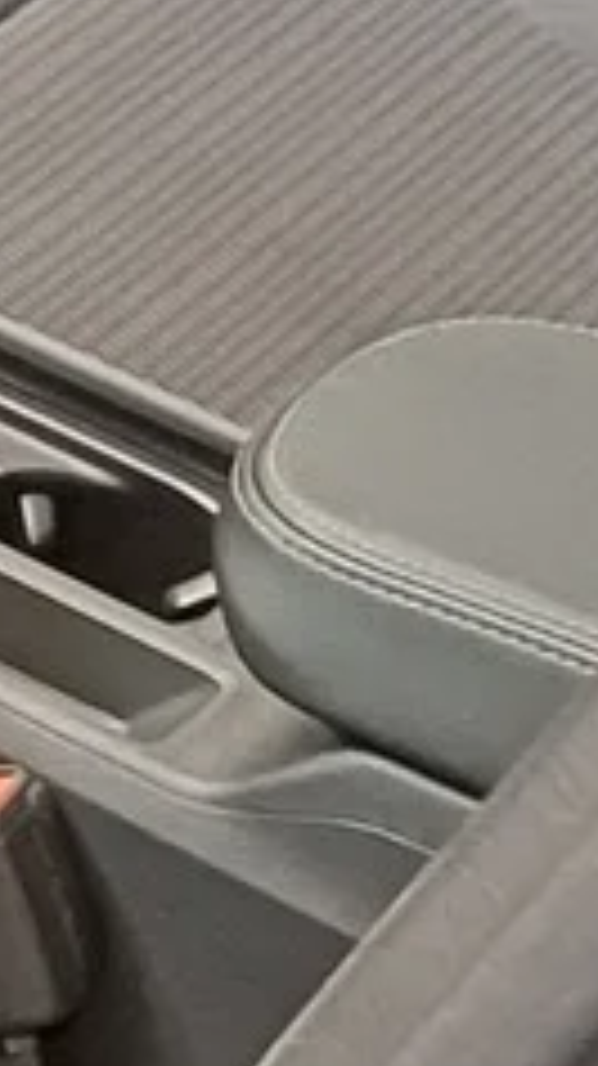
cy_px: 162
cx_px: -1659
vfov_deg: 11.7
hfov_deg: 5.8
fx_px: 5196
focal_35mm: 184
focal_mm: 4.65
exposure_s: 1/20
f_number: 1.8
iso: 1000
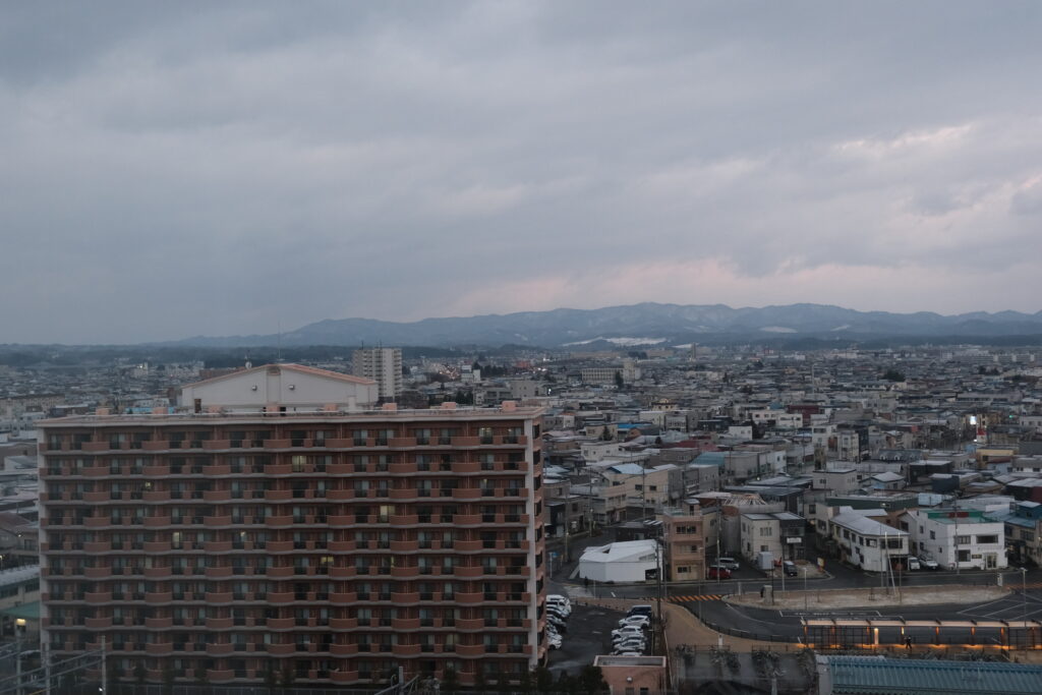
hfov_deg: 47.4
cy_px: 348
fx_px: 1187
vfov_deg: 32.6
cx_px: 521
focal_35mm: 41
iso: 1600
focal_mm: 27.1
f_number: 3.6
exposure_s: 1/100
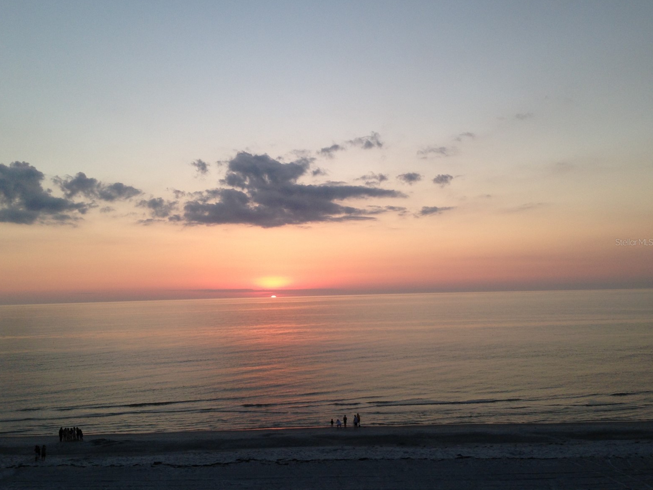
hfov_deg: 53.9
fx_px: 641
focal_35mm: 34
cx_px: 319
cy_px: 242
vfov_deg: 41.8
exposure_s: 1/194
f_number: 2.4
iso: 50
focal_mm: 4.13
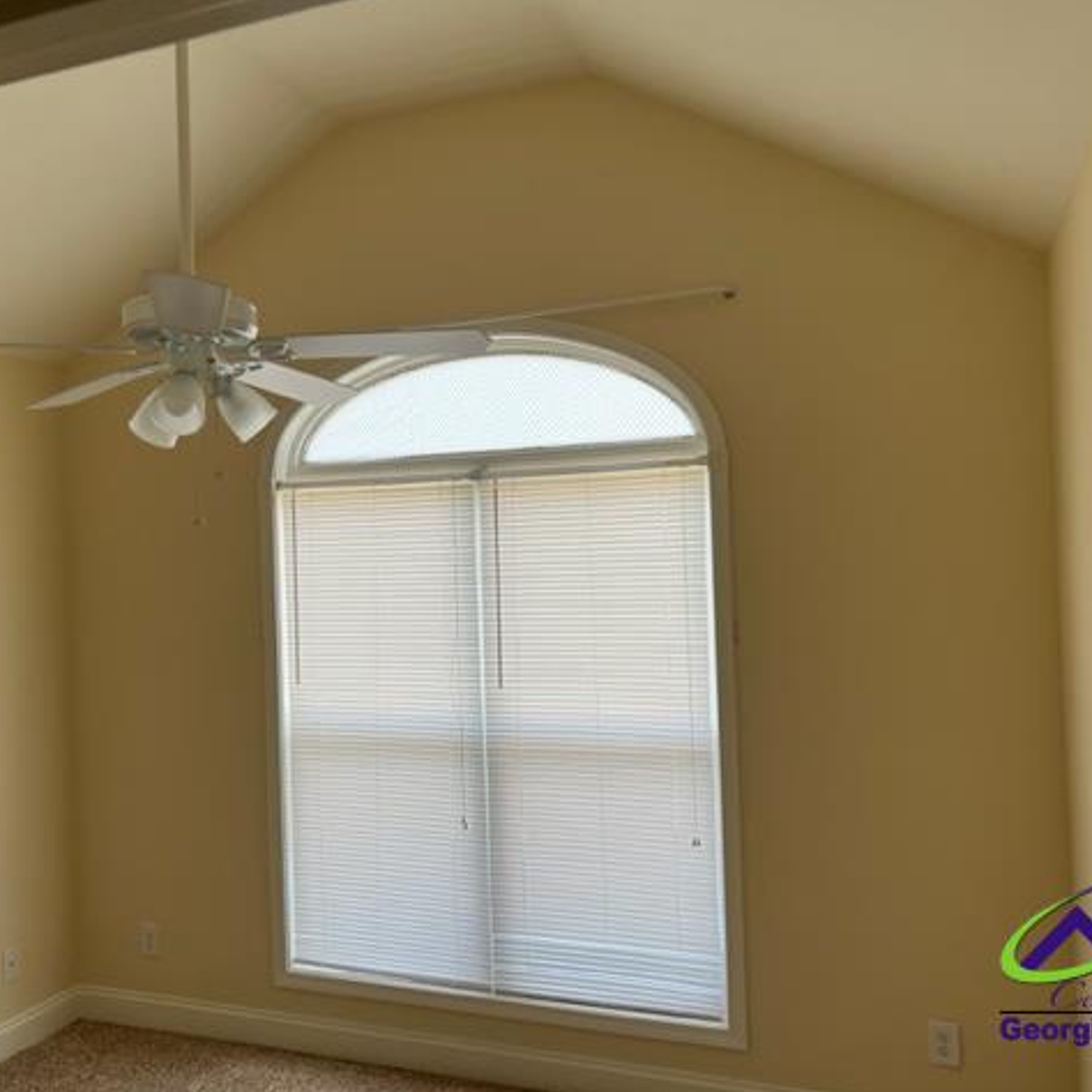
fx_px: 1106
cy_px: 546
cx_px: 486
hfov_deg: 52.4
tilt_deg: +0.2
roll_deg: +2.0
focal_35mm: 31
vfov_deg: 52.5
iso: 50
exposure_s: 1/333
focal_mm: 5.7
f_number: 1.5
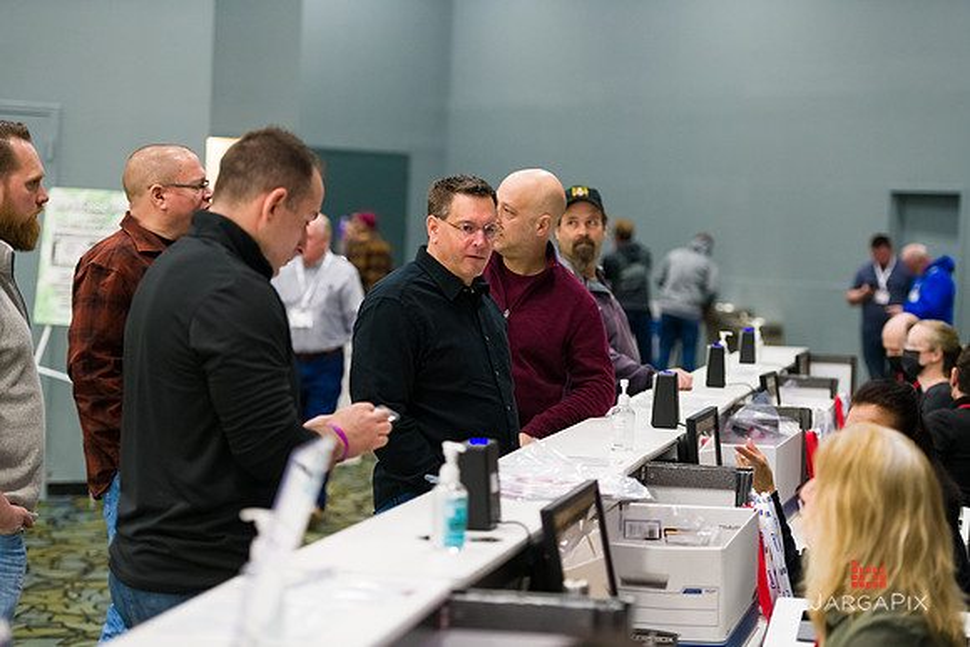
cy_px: 324
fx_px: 2425
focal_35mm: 90
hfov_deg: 22.6
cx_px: 485
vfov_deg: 15.2
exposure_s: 1/125
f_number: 3.2
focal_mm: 90
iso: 3200
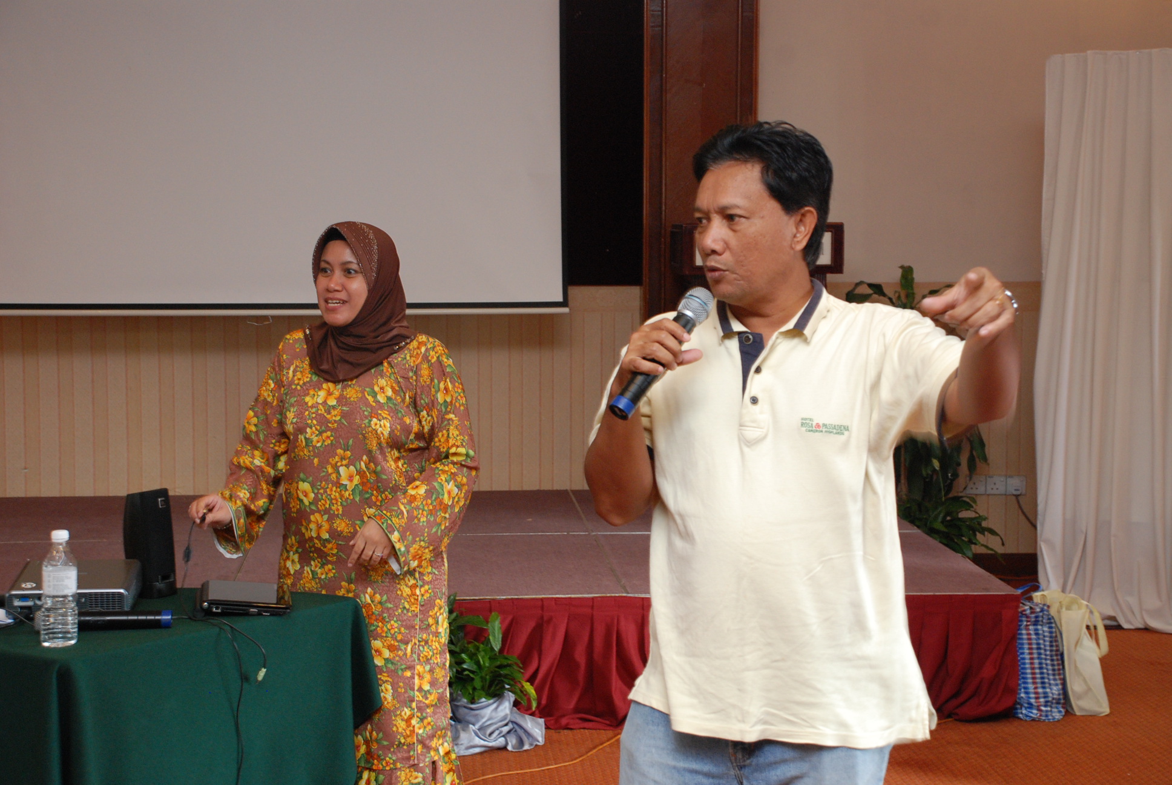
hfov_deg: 33.4
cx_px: 586
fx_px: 1956
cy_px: 392
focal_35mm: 60
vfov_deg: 22.7
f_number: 5.6
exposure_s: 1/25
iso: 800
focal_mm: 40
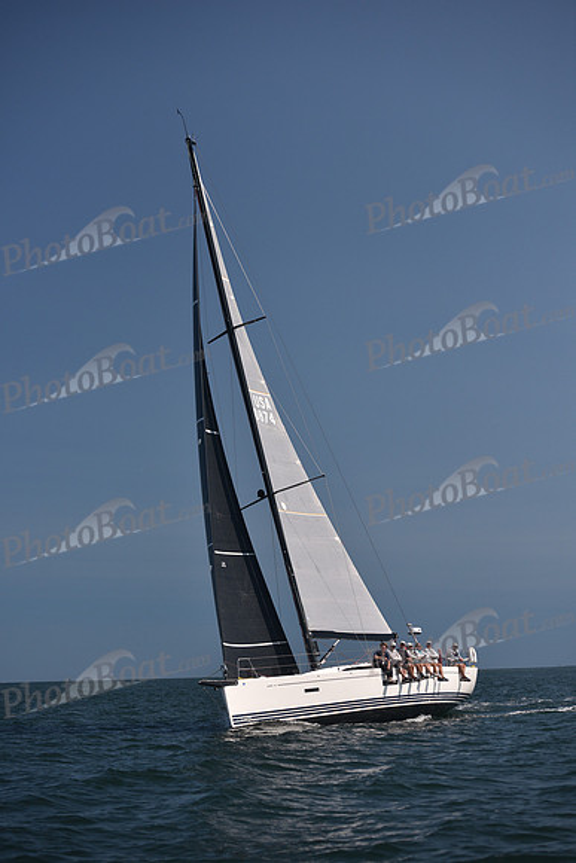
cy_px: 432
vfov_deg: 28.8
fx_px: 1679
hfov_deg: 19.5
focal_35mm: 70
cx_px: 288
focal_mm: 70
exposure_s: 1/2500
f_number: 3.5
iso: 250
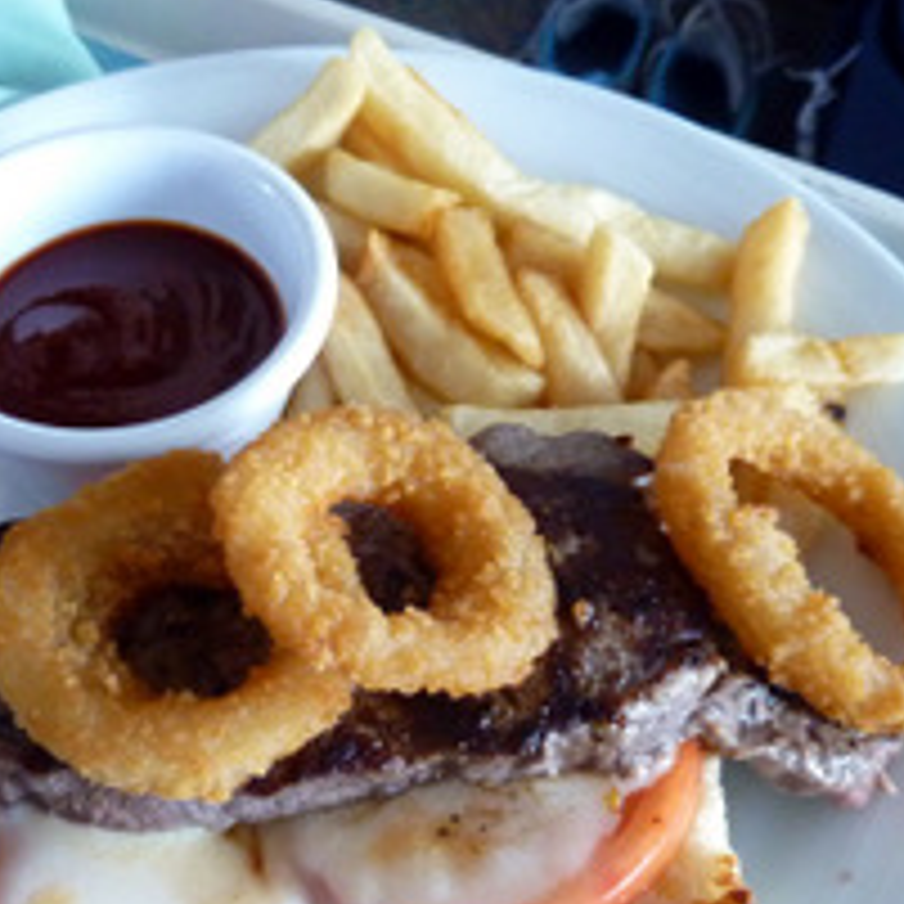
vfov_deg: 37.9
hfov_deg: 38.1
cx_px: 342
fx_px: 1300
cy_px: 598
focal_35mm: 44
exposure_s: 1/10
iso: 400
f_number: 3.3
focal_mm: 4.1
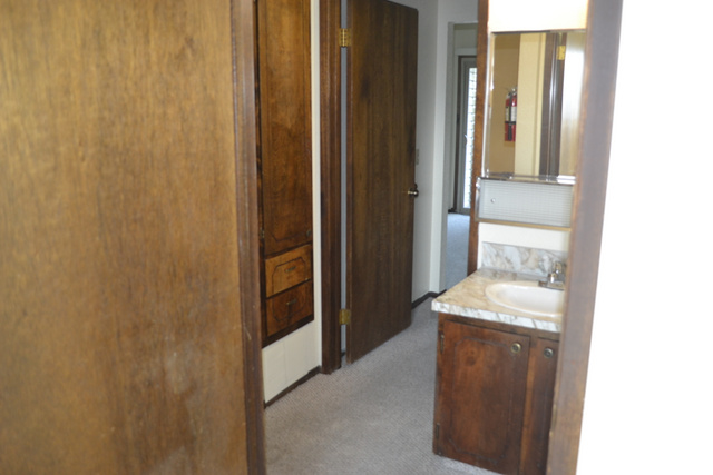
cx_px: 356
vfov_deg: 43.6
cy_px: 238
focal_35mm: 30
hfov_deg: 61.9
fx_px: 594
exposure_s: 1/60
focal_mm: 20
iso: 500
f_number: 3.8
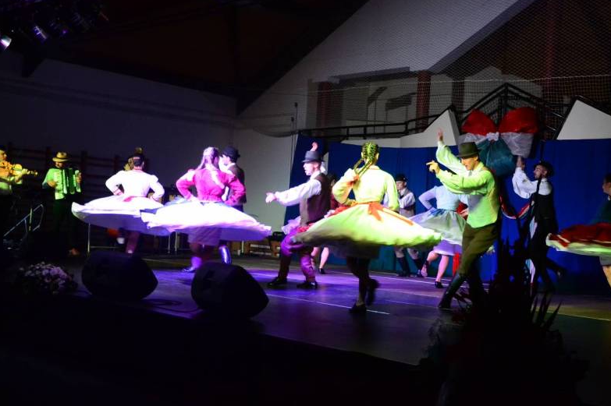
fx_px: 780
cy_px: 203
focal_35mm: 46
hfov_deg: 42.8
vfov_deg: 29.2
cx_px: 309
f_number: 4.2
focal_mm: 30
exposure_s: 1/60
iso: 3200
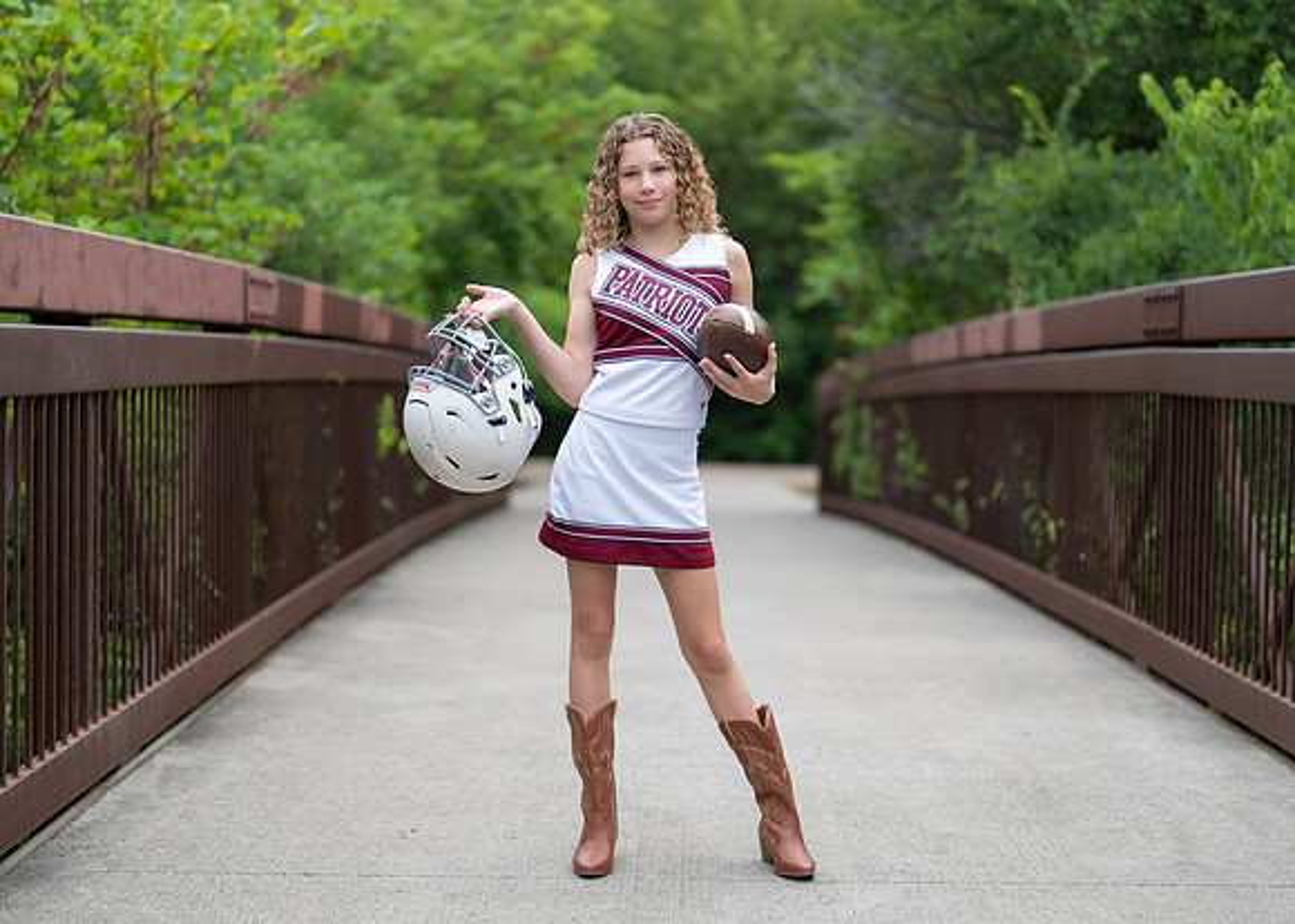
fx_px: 2294
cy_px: 489
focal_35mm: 62
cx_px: 673
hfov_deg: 31.5
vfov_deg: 22.8
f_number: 1.2
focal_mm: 50
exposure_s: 1/320
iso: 100
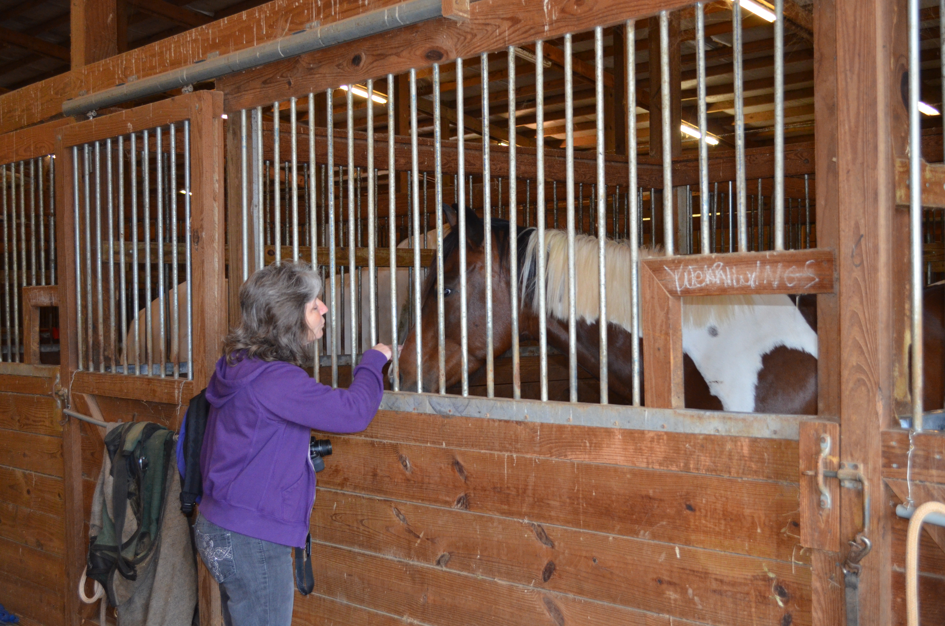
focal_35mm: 48
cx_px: 472
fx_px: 1257
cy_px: 313
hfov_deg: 41.2
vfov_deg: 28.0
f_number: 4.8
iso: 1250
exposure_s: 1/60
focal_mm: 32
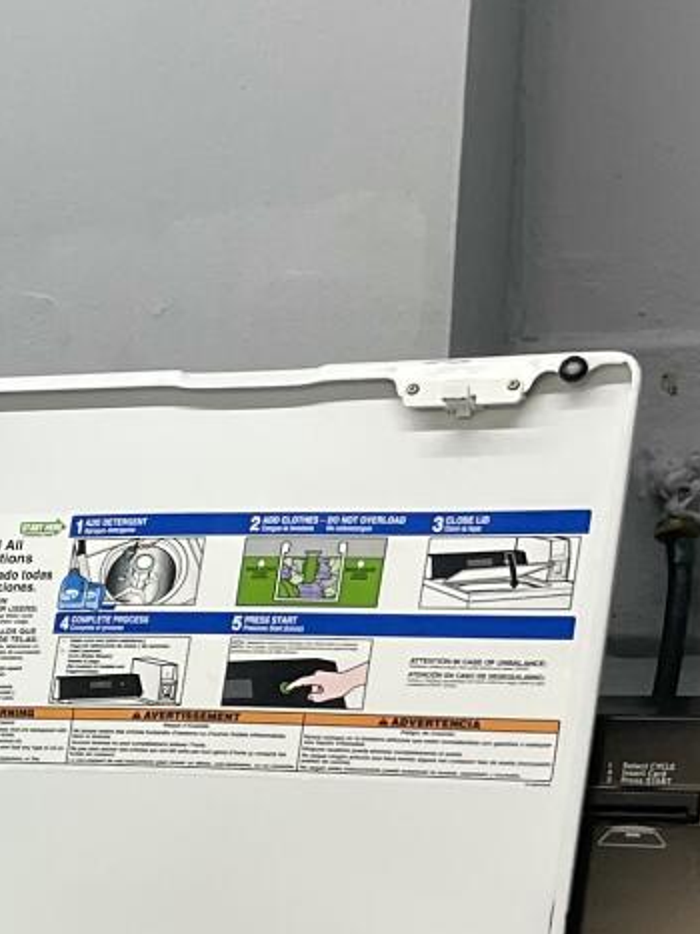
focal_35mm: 107
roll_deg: +2.0
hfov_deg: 12.2
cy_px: 1162
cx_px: -726
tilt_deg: -16.3
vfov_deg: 17.4
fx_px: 2886
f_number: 1.6
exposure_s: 1/120
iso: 125
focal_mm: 5.1
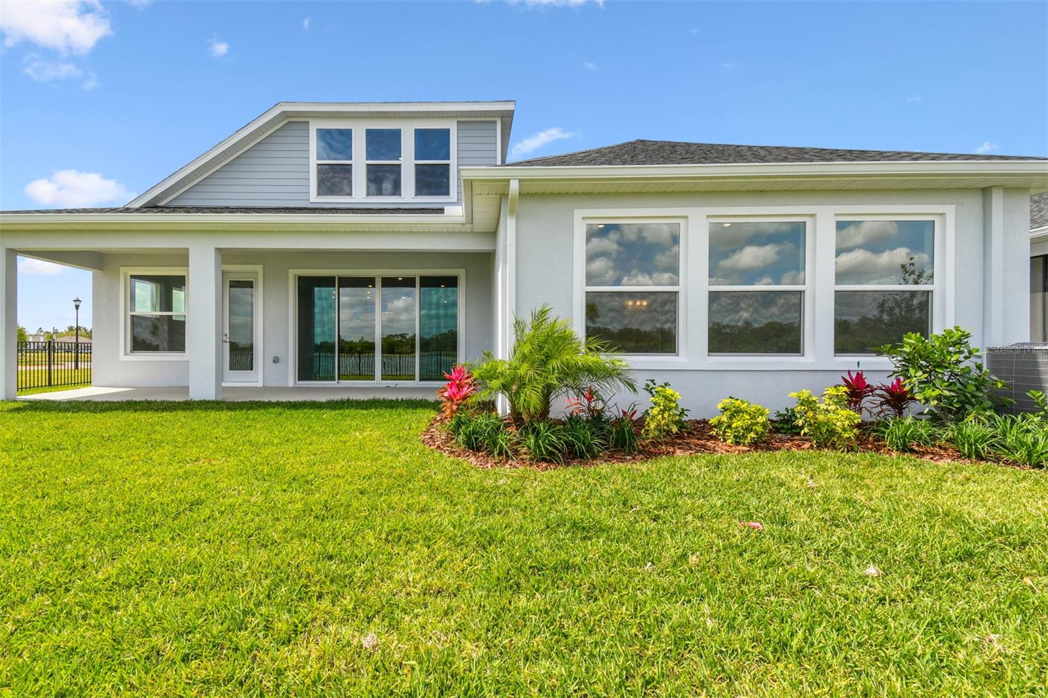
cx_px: 524
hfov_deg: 100.4
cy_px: 349
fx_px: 437
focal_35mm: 15
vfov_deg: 77.3
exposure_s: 1/100
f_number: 7.1
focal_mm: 10
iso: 100
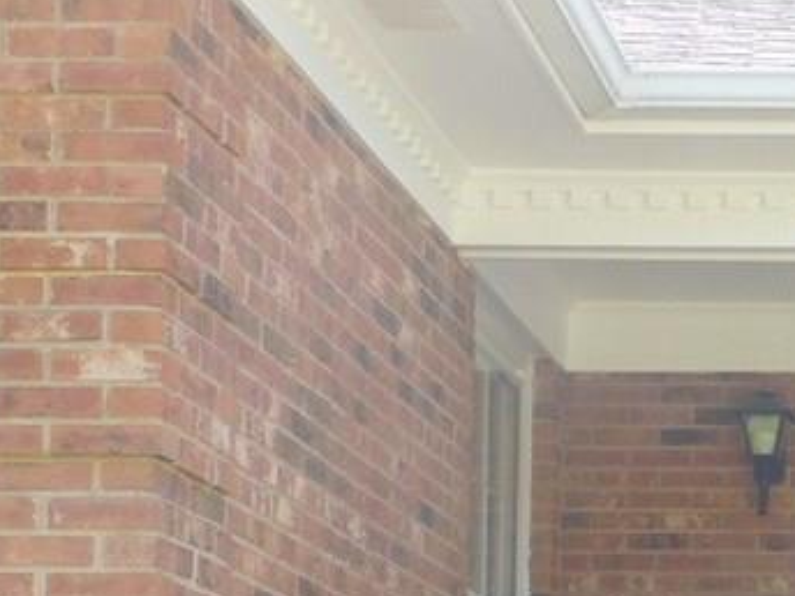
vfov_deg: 12.1
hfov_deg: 15.4
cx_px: 1160
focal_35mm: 119
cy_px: 758
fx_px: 2733
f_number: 3.6
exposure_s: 1/160
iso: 125
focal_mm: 7.1
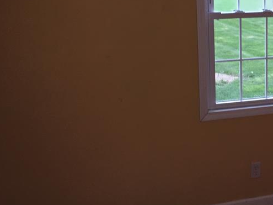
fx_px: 473
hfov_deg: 30.5
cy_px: 71
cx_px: 254
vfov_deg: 24.3
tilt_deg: -10.3
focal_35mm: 60
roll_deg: +1.4
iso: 80
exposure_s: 1/24
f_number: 2.2
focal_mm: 4.15
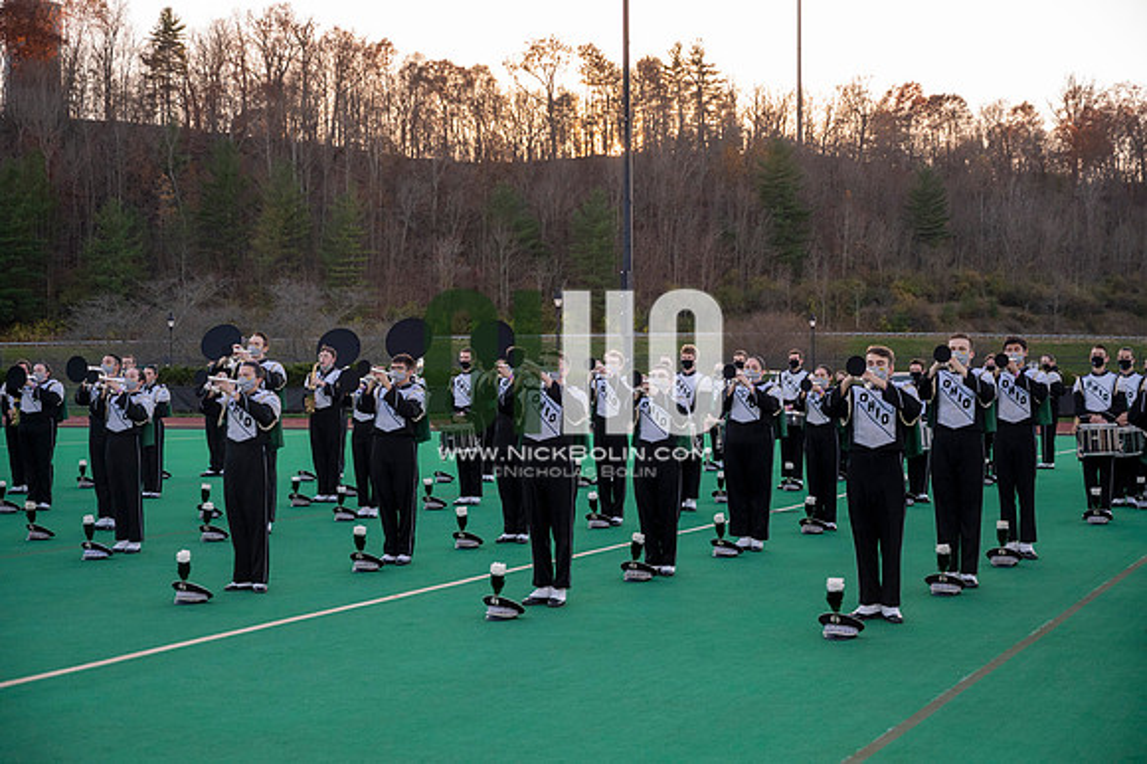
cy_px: 382
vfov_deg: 22.6
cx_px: 574
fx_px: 1911
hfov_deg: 33.4
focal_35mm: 60
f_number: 4
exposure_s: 1/3200
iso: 2000
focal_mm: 60
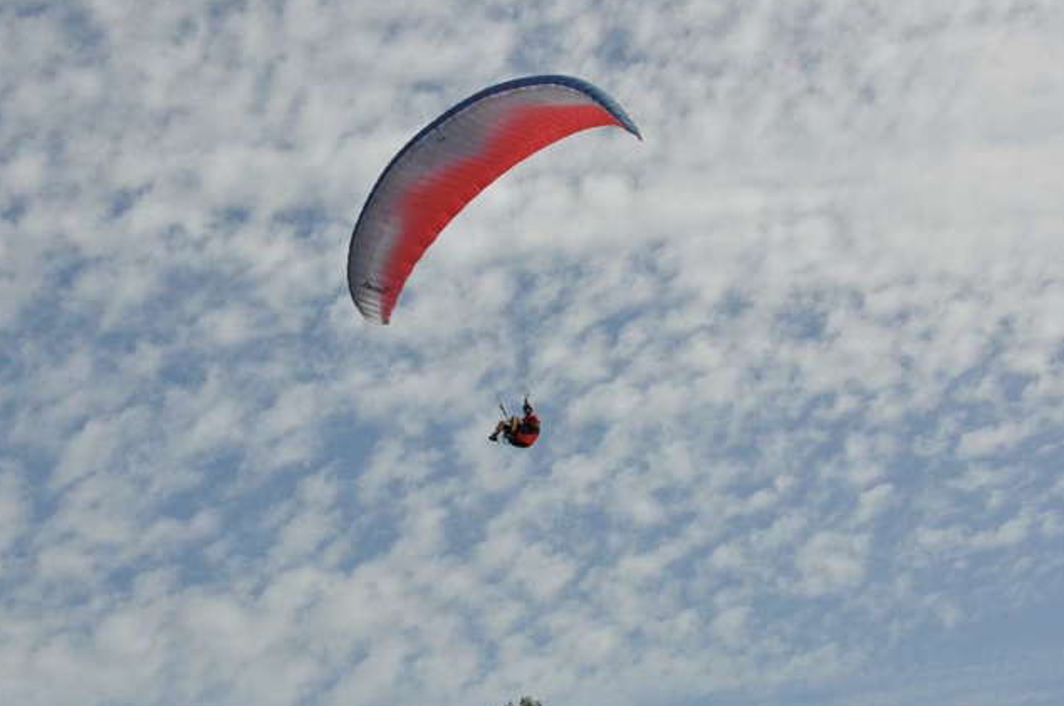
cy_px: 339
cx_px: 411
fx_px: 1771
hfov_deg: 33.3
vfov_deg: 22.6
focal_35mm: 60
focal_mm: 32
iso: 200
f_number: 14
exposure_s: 1/200
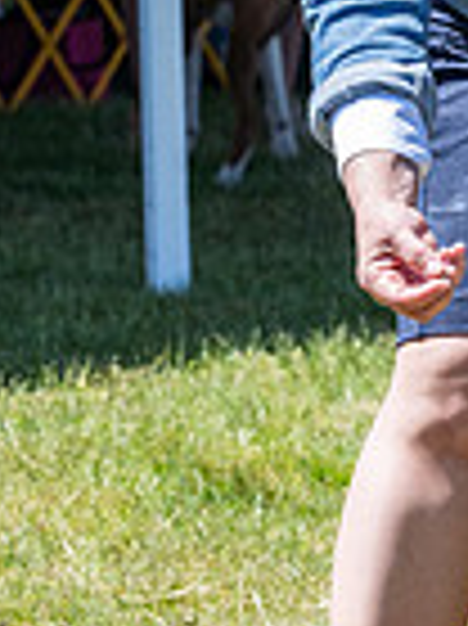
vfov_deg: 6.3
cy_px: 104
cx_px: 621
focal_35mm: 315
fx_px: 5687
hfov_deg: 4.7
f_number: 7.1
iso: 1000
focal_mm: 101
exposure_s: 1/1600
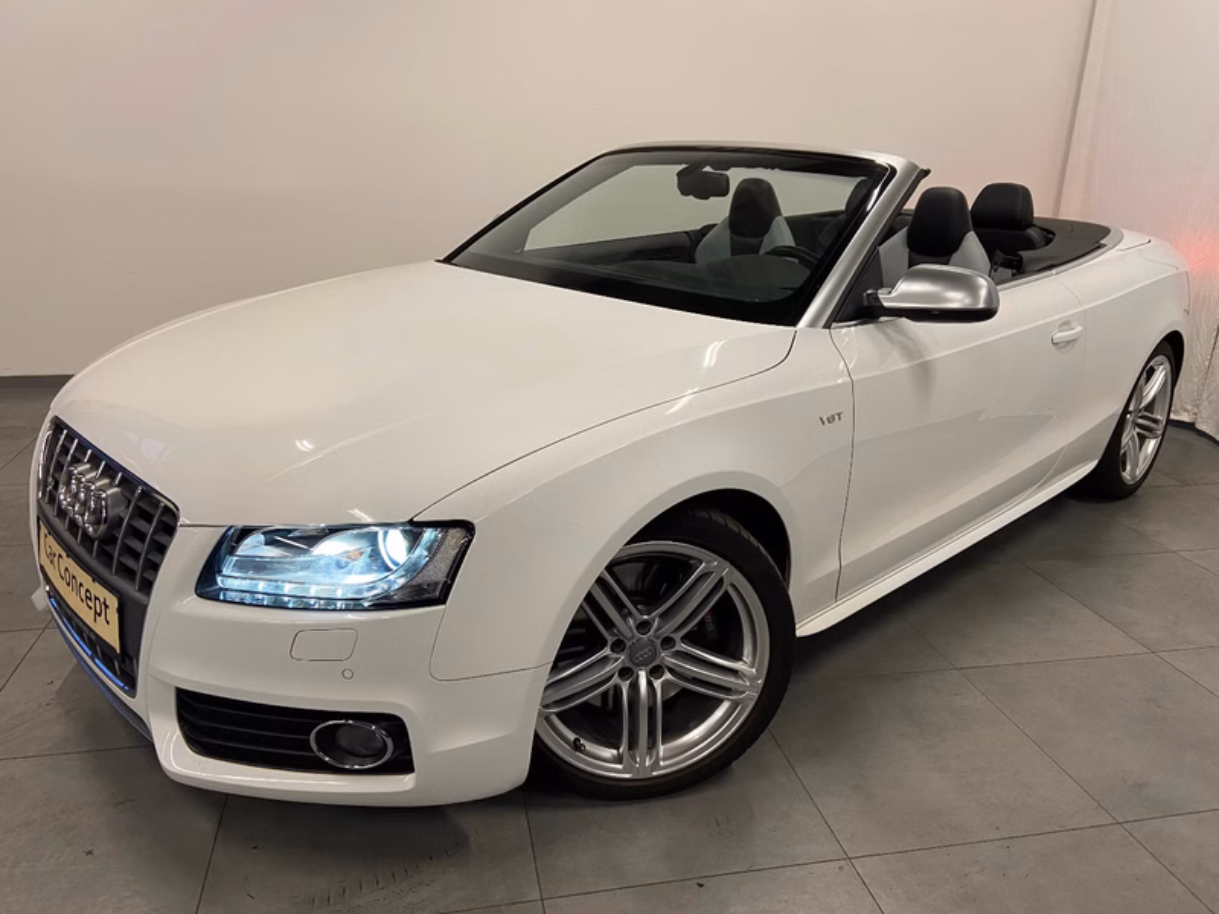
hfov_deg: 67.3
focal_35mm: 26
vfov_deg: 53.1
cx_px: 610
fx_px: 916
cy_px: 457
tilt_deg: -19.4
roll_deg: -1.1
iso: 100
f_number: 1.8
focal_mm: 4.25
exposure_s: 1/50
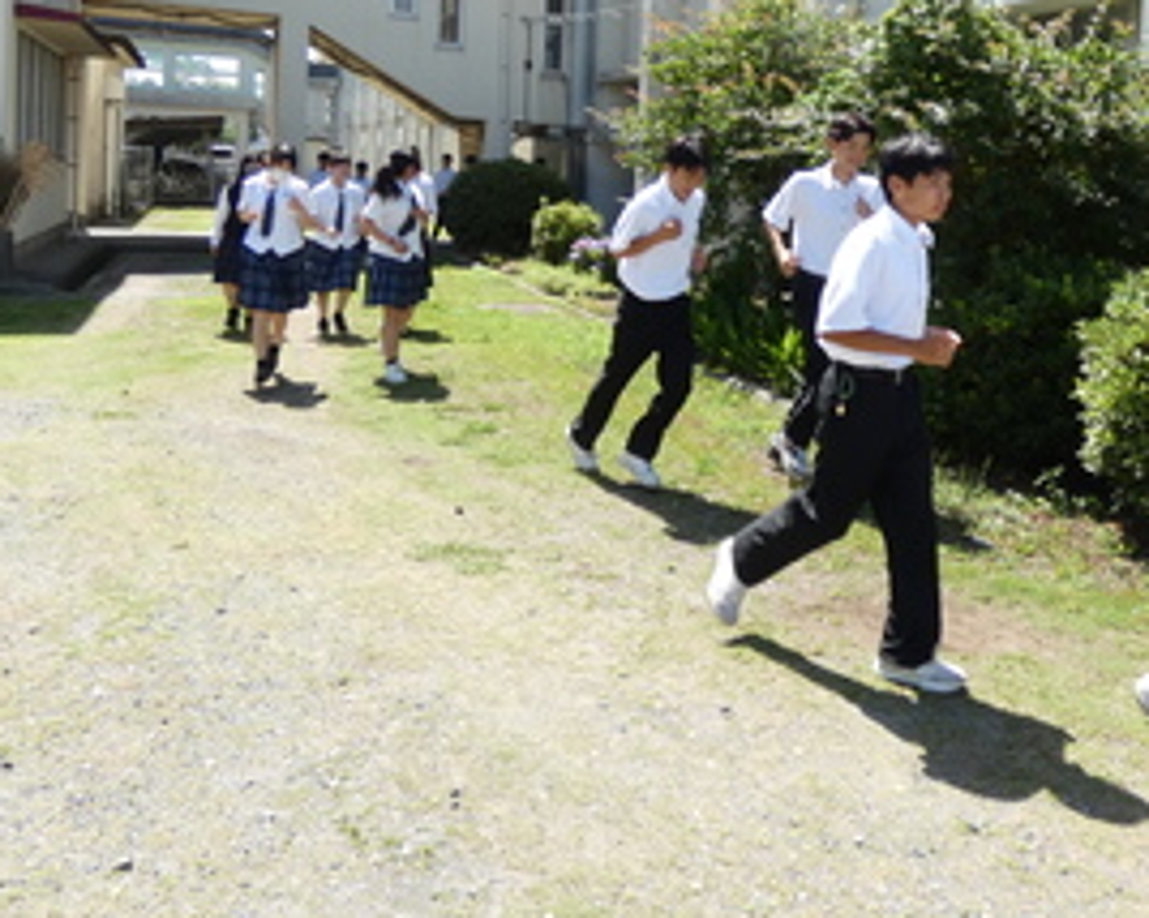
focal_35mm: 35
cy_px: 236
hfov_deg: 50.2
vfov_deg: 41.0
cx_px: 806
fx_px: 1189
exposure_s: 1/500
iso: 80
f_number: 2.8
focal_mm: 3.6
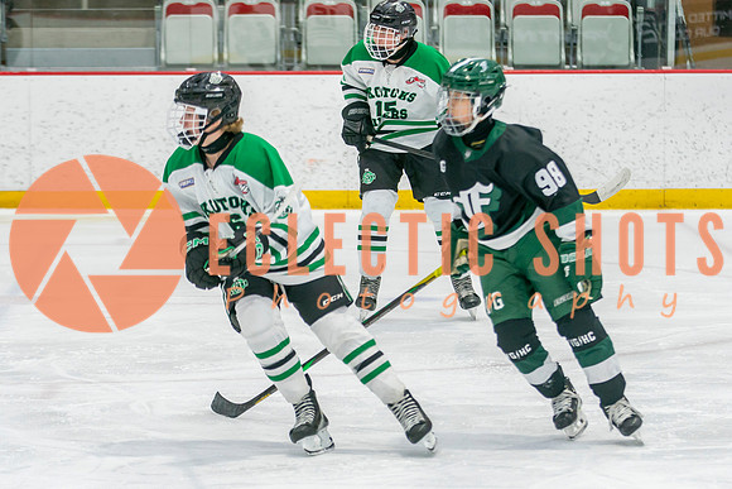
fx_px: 3905
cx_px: 366
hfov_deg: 10.7
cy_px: 304
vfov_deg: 7.2
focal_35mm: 192
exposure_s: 1/640
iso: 800
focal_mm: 115
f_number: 3.2
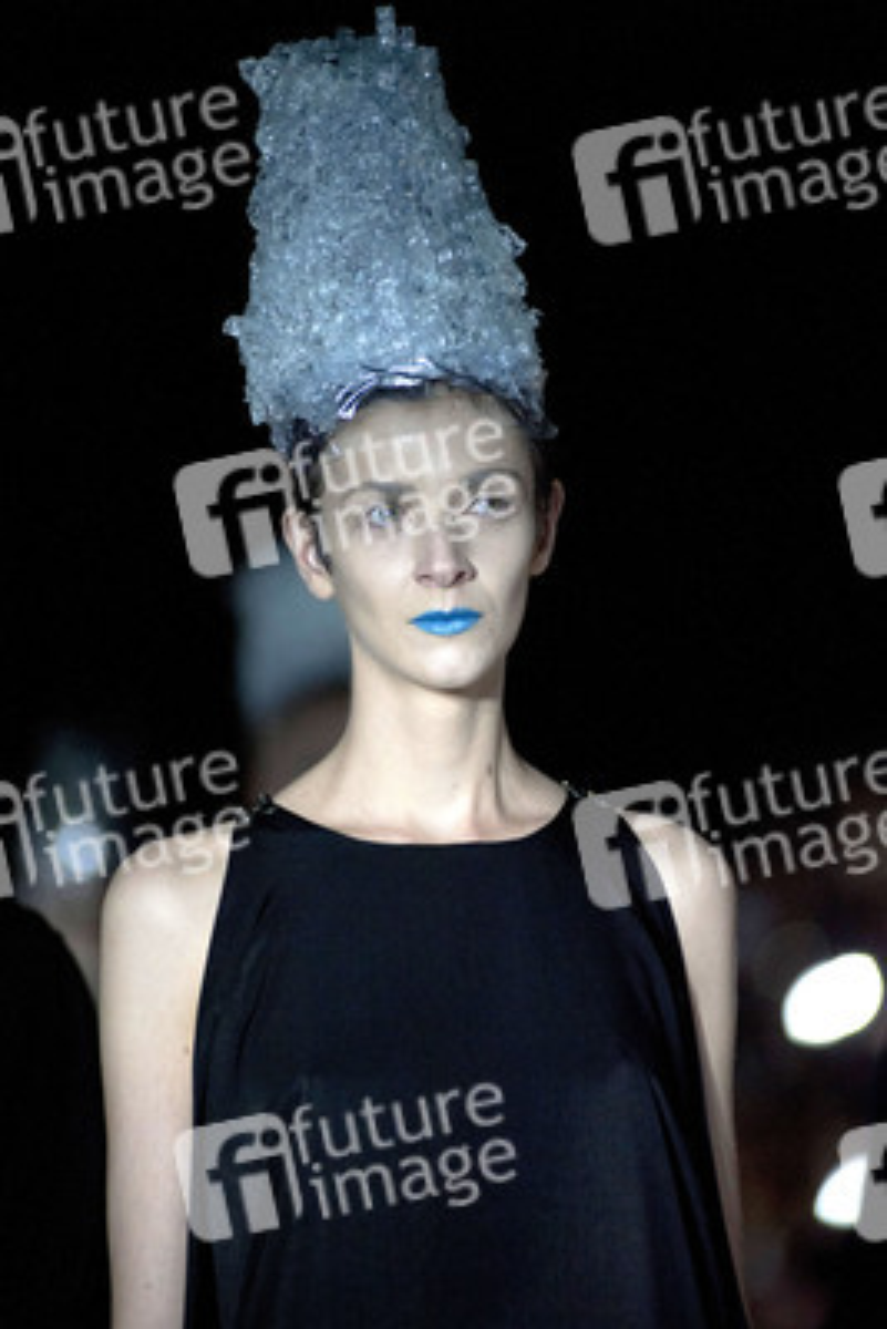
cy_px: 664
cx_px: 444
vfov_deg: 10.3
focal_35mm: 200
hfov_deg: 6.9
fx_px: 7385
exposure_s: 1/100
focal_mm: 200
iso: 2500
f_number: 3.2
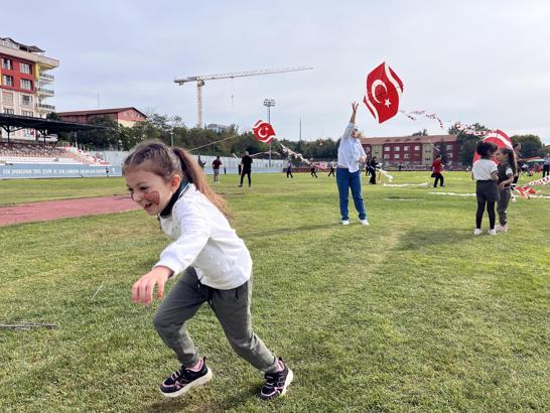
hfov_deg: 67.3
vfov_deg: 53.1
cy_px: 206
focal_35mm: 26
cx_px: 275
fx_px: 413
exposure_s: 1/4149
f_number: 1.6
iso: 50
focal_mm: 5.1
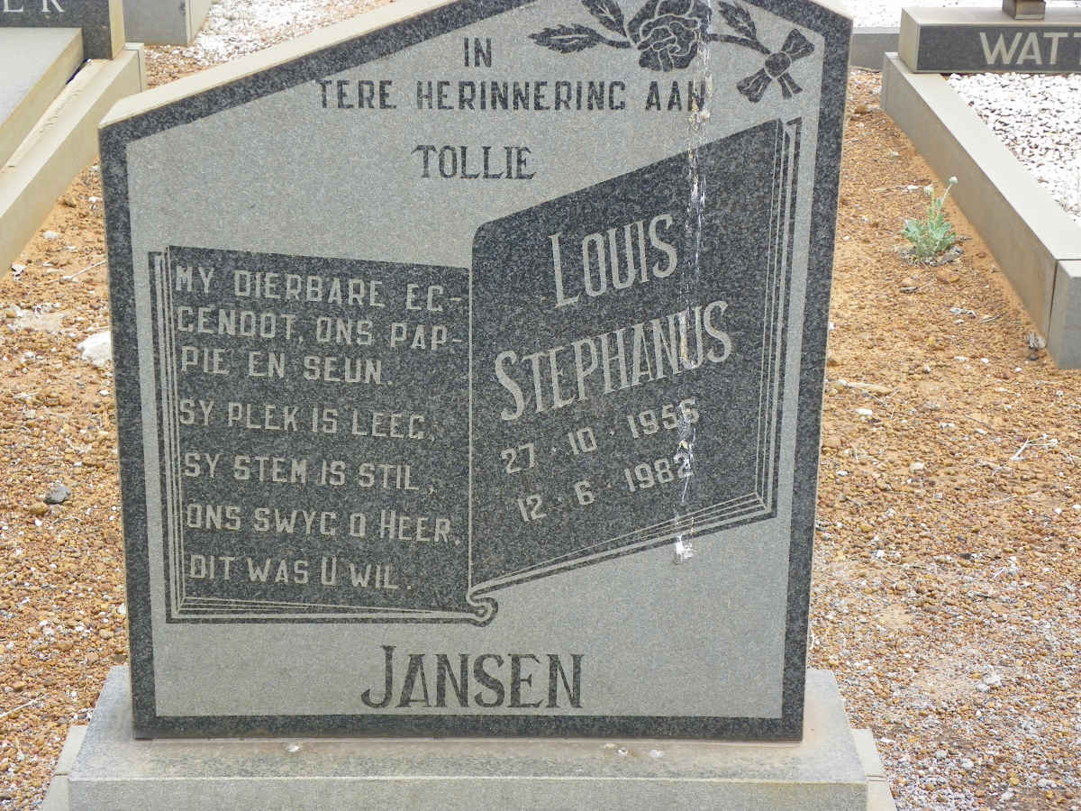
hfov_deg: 28.6
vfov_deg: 21.6
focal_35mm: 68
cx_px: 540
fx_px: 2124
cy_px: 406
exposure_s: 1/160
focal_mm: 12.1
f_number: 3.5
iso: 64
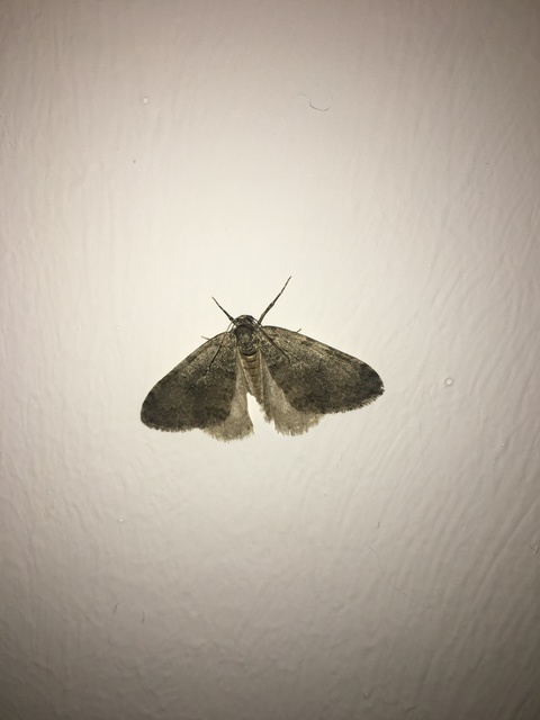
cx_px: 270
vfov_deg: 61.7
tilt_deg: -12.1
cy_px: 360
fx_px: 603
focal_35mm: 29
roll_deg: -1.1
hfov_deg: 48.2
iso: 25
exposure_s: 1/916
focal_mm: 4.15
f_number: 2.2
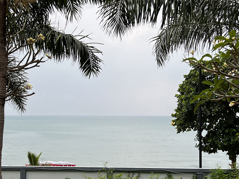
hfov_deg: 29.7
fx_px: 449
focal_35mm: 65
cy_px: 107
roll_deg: -0.3
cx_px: 89
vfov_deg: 22.6
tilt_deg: +1.2
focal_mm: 5.7
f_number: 1.5
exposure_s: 1/991
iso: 50
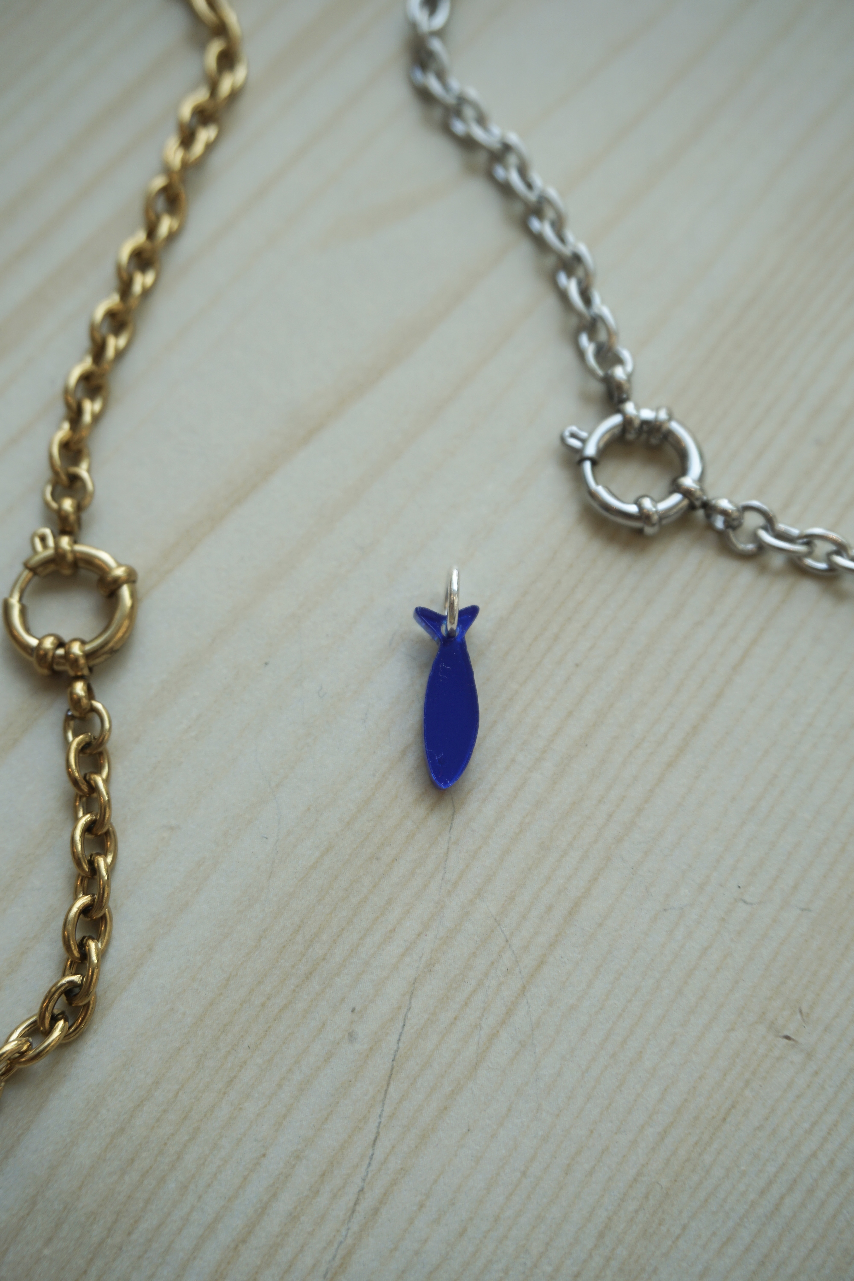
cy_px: 640
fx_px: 1441
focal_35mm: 40
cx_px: 427
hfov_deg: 33.0
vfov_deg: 47.9
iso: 100
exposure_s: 1/80
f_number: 5
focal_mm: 27
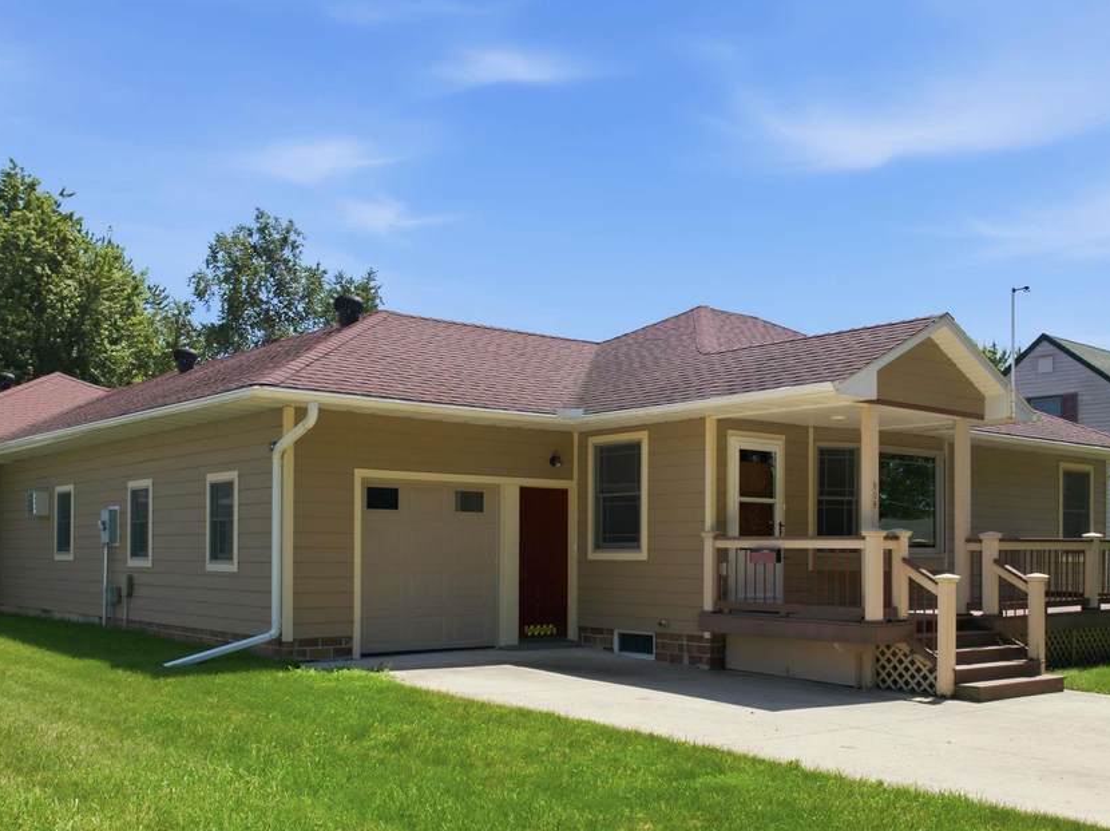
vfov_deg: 38.2
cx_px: 550
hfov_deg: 50.2
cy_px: 551
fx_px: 1185
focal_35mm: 37
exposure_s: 1/1600
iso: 100
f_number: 2.8
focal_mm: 12.3
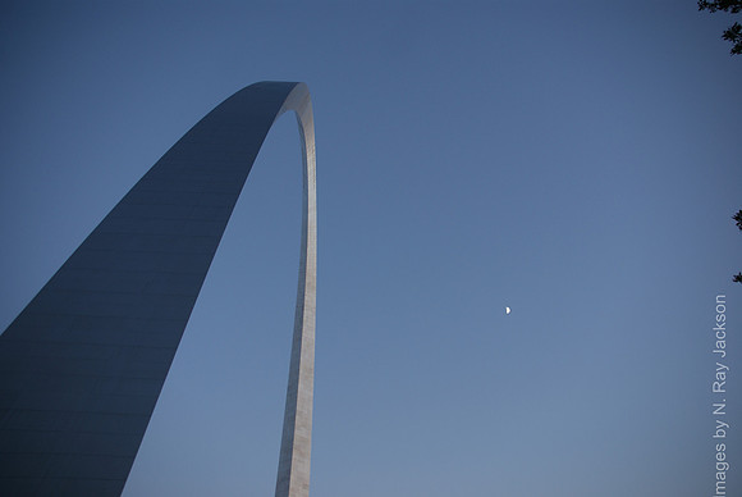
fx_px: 557
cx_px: 371
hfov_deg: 67.3
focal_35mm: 27
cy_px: 248
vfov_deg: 48.0
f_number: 3.5
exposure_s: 1/30
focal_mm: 18
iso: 125
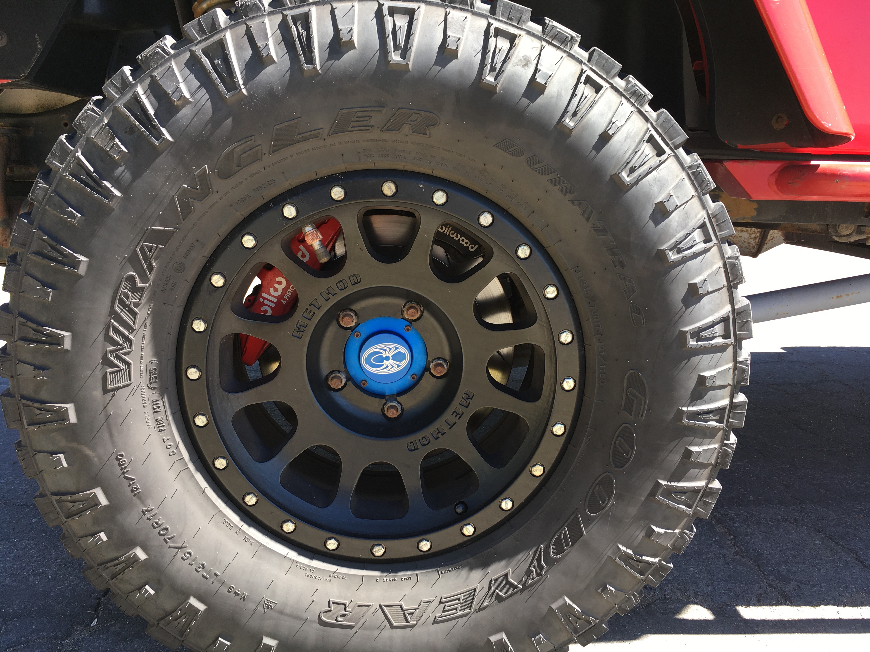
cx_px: 435
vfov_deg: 48.2
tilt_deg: -10.8
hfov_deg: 61.7
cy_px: 326
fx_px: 729
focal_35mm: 29
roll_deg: +0.5
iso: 25
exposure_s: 1/169
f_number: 2.2
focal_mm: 4.15
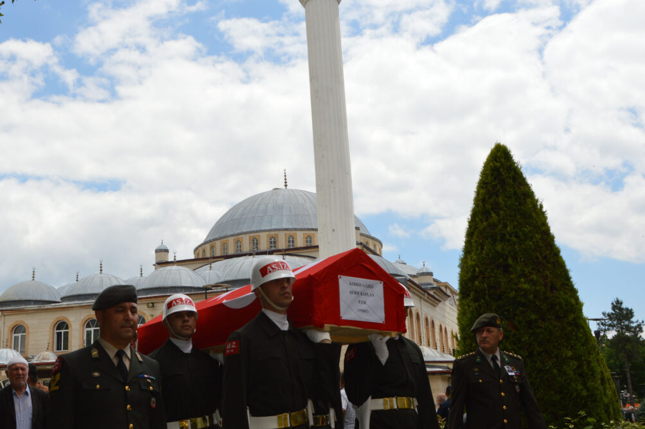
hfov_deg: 46.1
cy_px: 211
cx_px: 252
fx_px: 752
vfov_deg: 31.9
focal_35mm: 42
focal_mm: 22
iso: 100
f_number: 11
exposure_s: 1/200
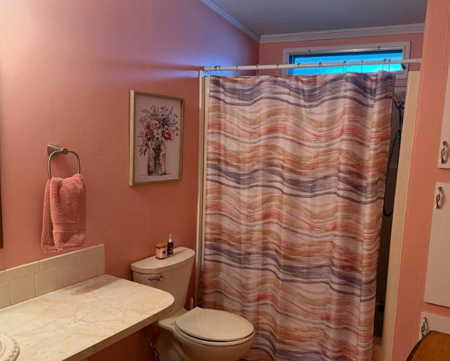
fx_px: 413
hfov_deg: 56.9
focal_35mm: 31
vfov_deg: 47.1
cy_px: 195
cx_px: 261
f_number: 1.78
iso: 320
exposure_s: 1/60
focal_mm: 6.76
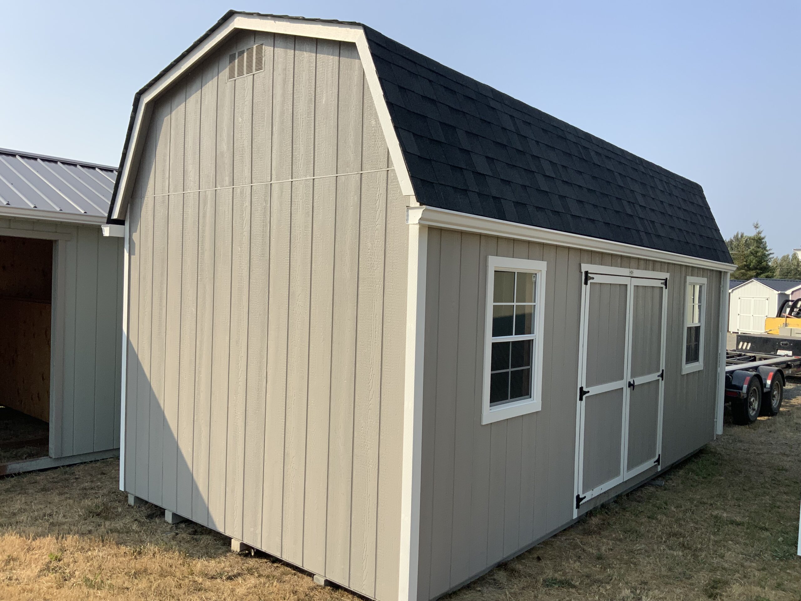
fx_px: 671
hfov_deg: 61.7
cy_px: 300
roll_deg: -0.9
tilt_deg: +2.1
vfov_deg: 48.2
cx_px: 400
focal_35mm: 29
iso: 16
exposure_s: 1/1848
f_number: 1.8
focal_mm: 3
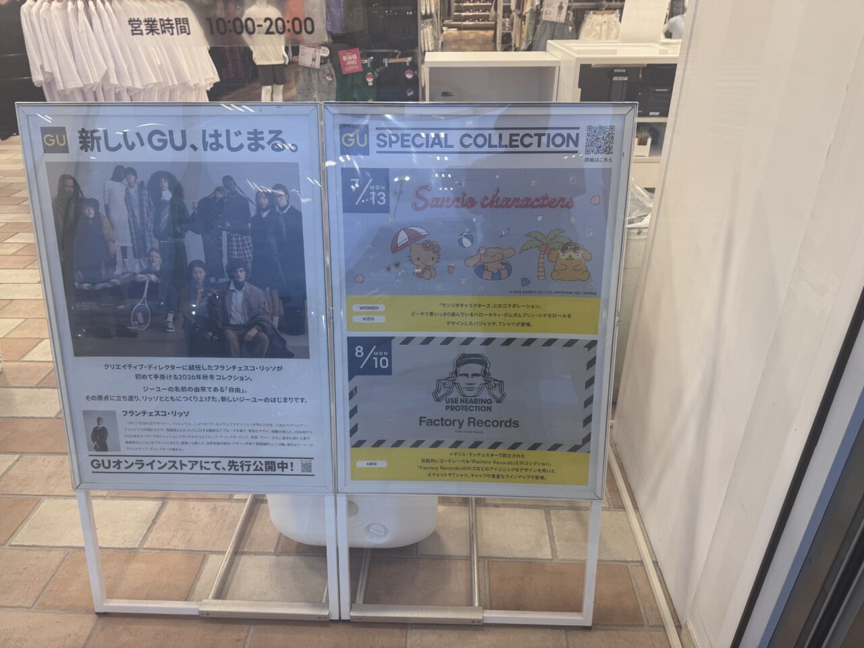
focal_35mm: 24
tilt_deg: -29.3
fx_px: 599
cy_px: 324
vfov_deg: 56.8
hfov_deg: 71.6
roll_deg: +0.1
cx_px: 432
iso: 100
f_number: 1.78
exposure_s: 1/100
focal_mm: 6.76
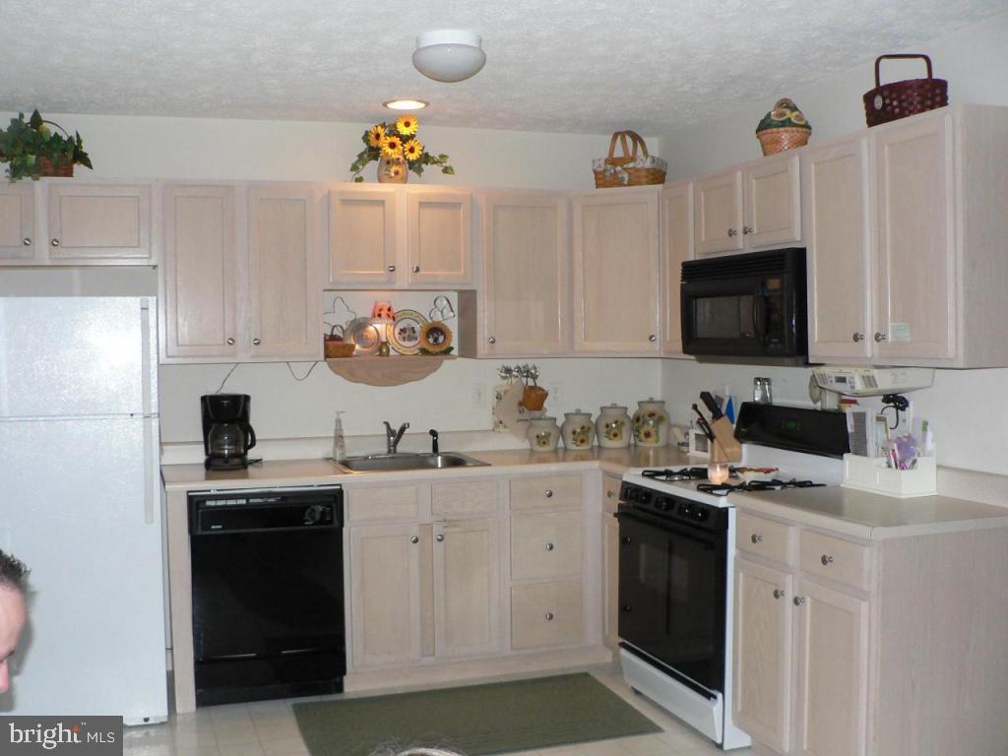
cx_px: 504
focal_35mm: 36
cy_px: 378
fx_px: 1048
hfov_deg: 51.4
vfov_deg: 39.7
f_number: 2.8
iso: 200
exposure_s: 1/60
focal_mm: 6
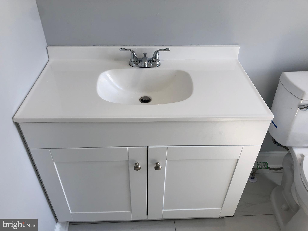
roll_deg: -0.4
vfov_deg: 49.7
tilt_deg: -39.5
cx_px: 154
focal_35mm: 28
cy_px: 116
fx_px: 249
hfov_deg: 63.4
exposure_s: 1/129
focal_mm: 4
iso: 20
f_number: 1.8
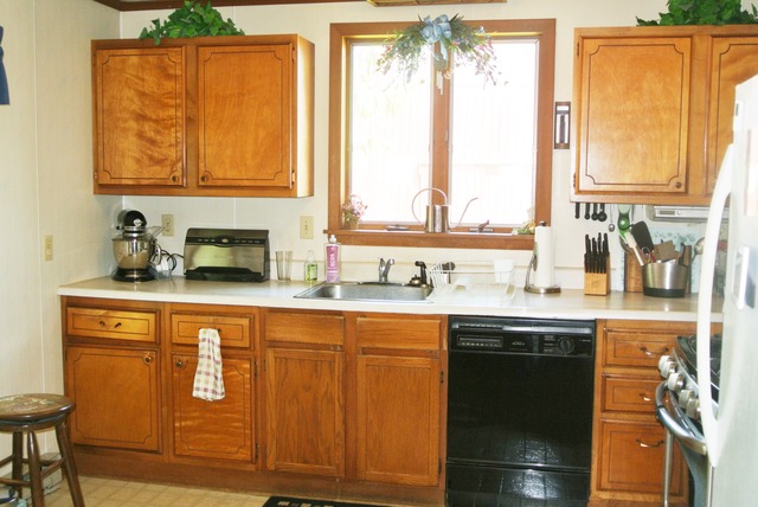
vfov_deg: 34.3
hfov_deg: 49.5
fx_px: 822
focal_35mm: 39
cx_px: 379
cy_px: 254
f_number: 4
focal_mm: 14.5
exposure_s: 1/60
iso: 280
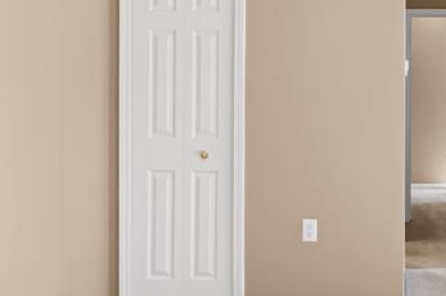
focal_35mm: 47
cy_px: 134
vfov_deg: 28.6
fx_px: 582
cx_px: 371
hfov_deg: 39.9
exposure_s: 1/30
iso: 250
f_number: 3.5
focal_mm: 16
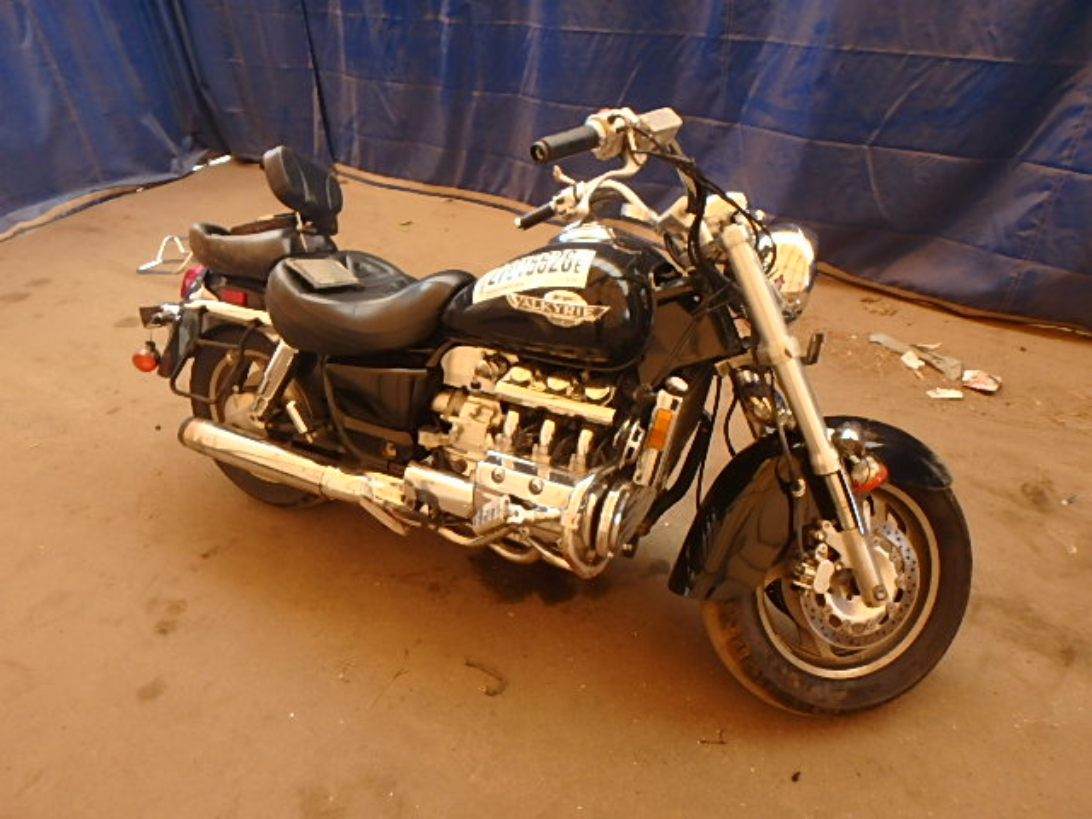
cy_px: 410
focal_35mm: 21
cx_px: 546
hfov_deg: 79.0
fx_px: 662
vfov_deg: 63.4
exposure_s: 1/80
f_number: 3.5
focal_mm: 3.7
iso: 125
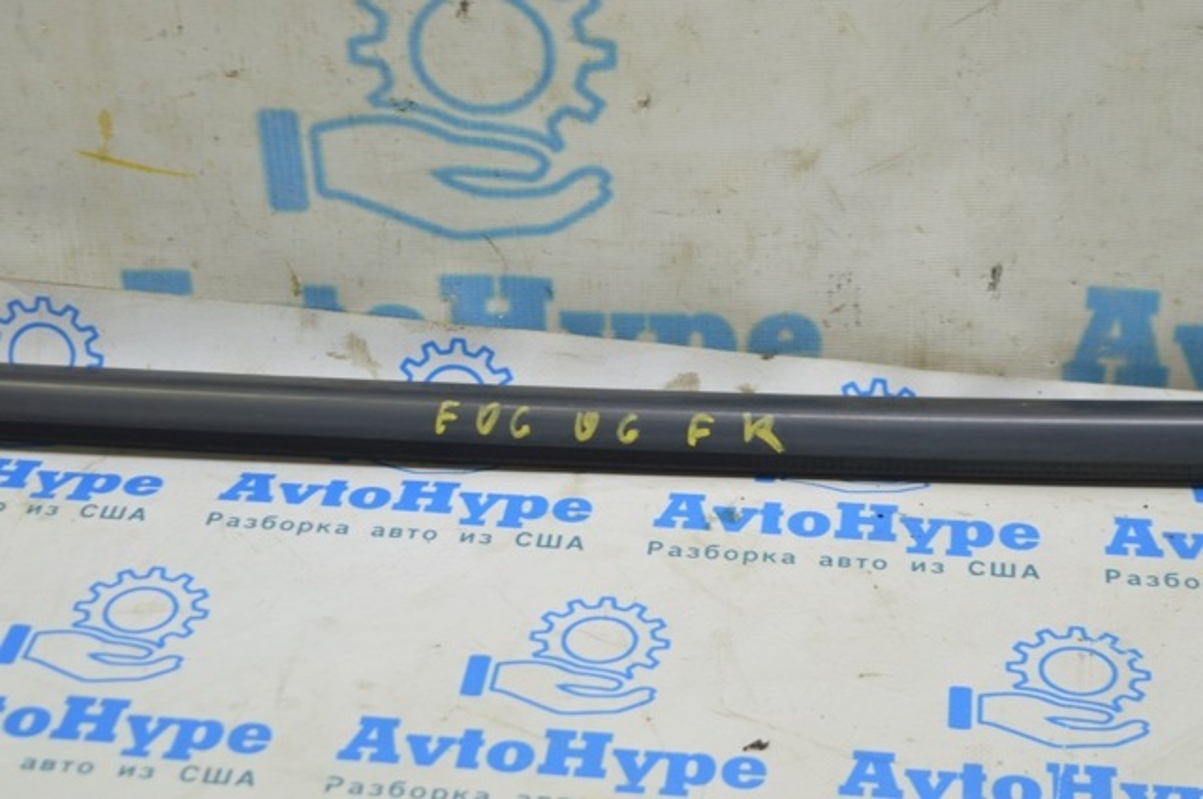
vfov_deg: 17.4
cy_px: 400
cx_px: 602
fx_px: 2603
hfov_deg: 26.0
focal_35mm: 78
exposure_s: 1/20
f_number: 5.6
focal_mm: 52
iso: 400
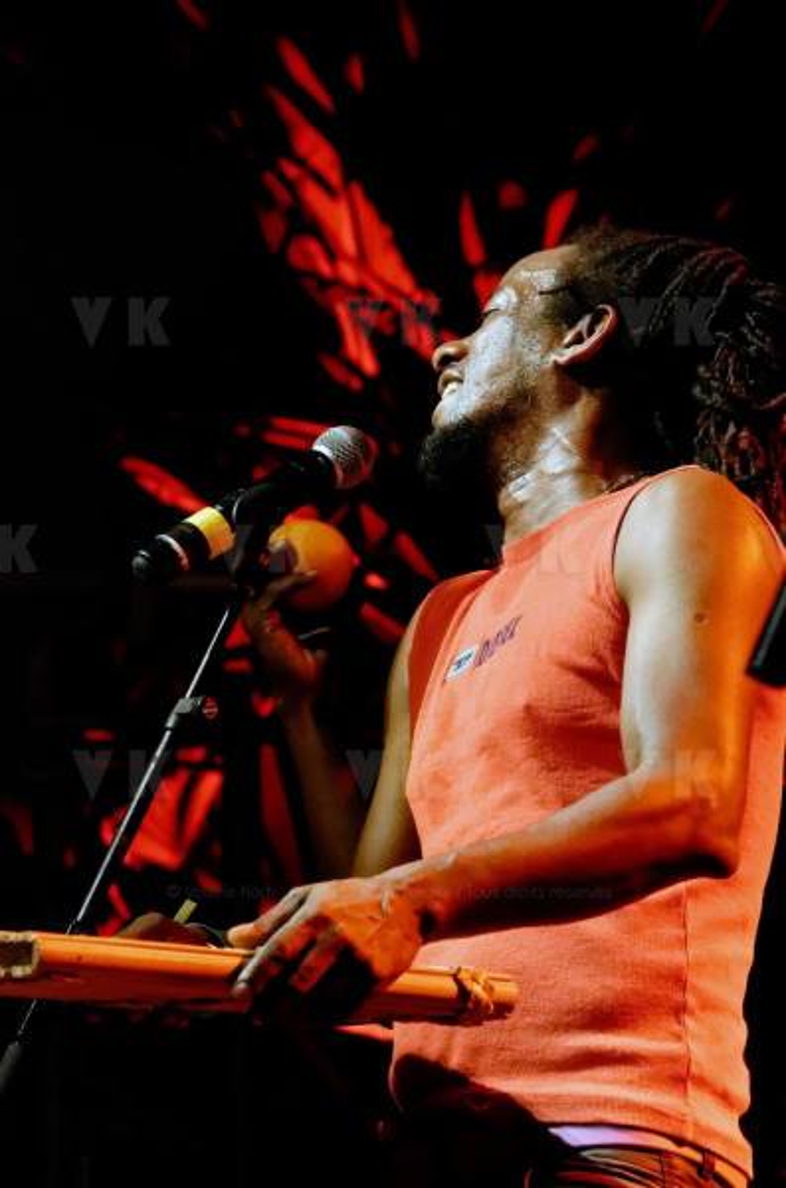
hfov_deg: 5.9
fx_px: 7654
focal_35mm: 232
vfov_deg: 8.9
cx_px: 393
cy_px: 594
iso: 4000
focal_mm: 155
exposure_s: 1/200
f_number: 9
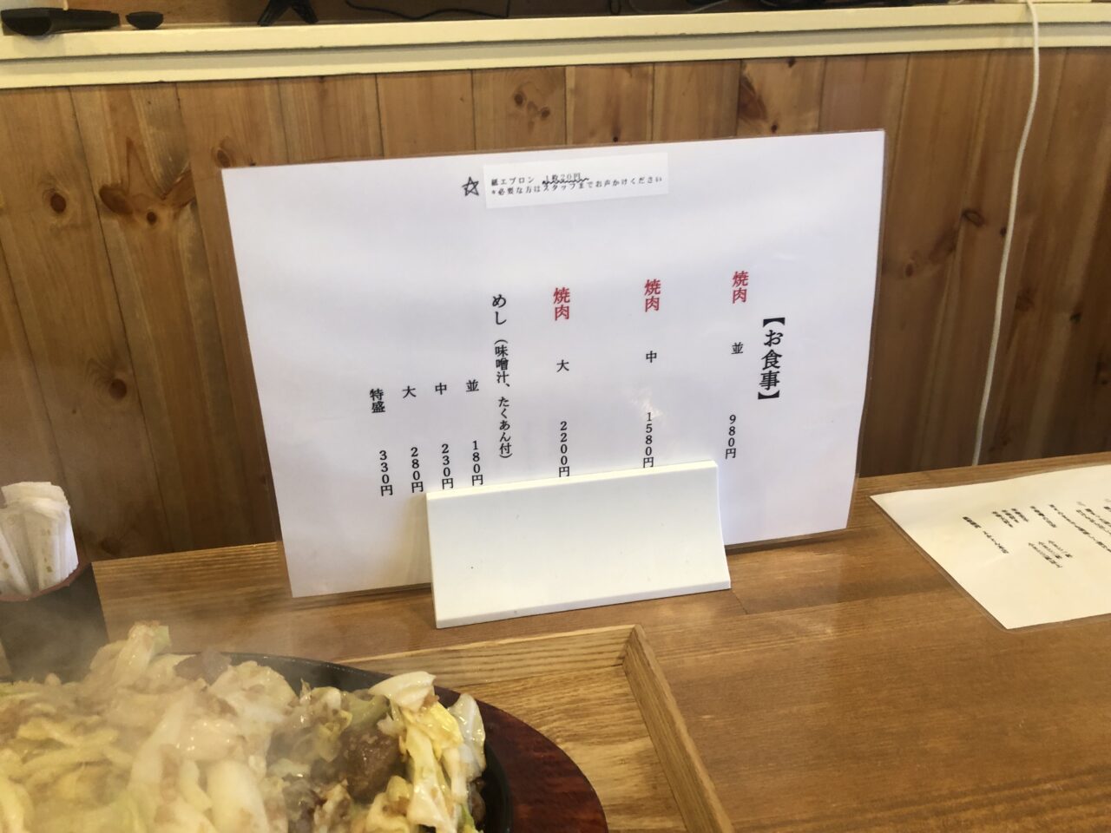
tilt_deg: -26.4
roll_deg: +2.2
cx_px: 556
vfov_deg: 49.7
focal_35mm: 28
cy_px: 416
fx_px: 899
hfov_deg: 63.4
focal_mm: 4
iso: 40
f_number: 1.8
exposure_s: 1/25
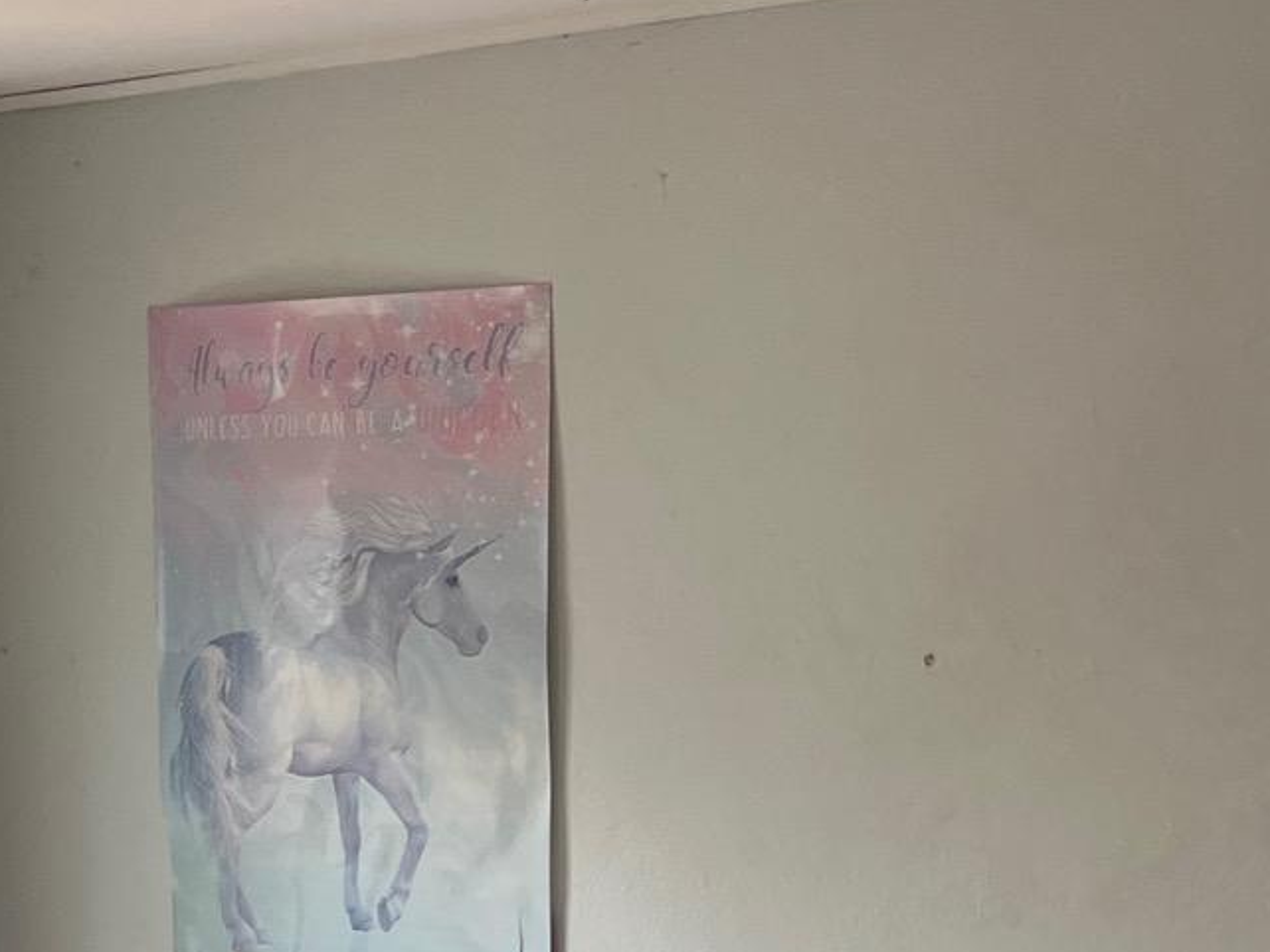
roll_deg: +2.5
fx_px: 3044
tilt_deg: -14.6
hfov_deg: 23.0
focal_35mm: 83
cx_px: 146
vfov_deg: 16.9
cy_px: 1188
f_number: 1.5
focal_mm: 5.7
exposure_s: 1/121
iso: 80
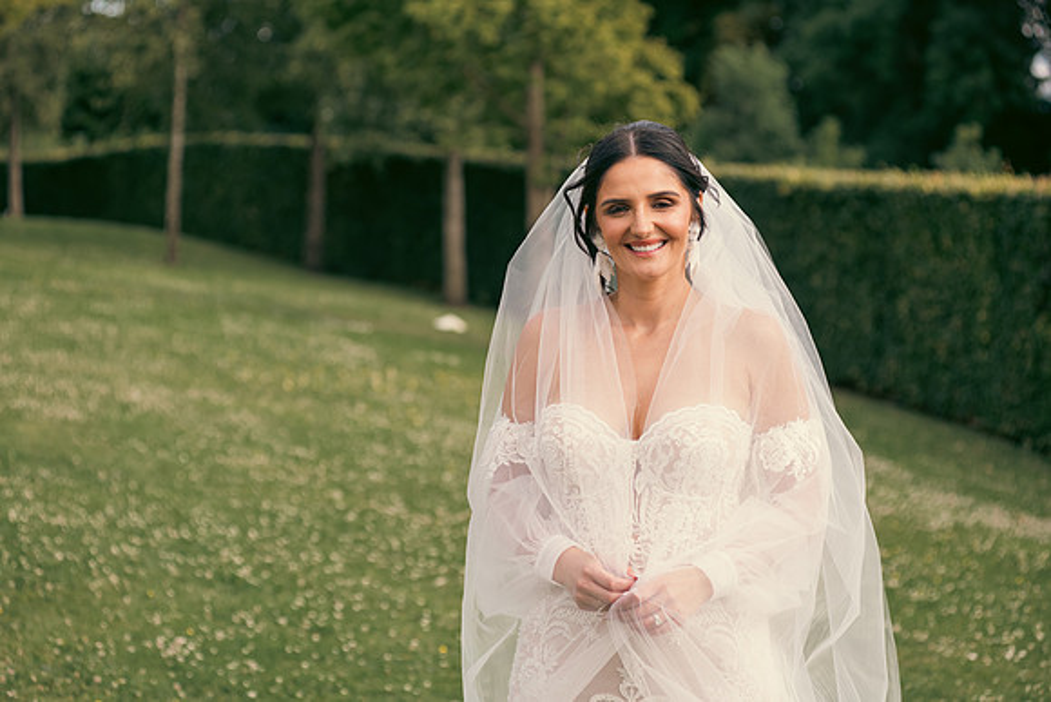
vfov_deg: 17.1
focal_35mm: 80
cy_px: 351
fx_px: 2336
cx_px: 526
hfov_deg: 25.4
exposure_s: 1/320
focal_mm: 80
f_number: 3.5
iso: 100
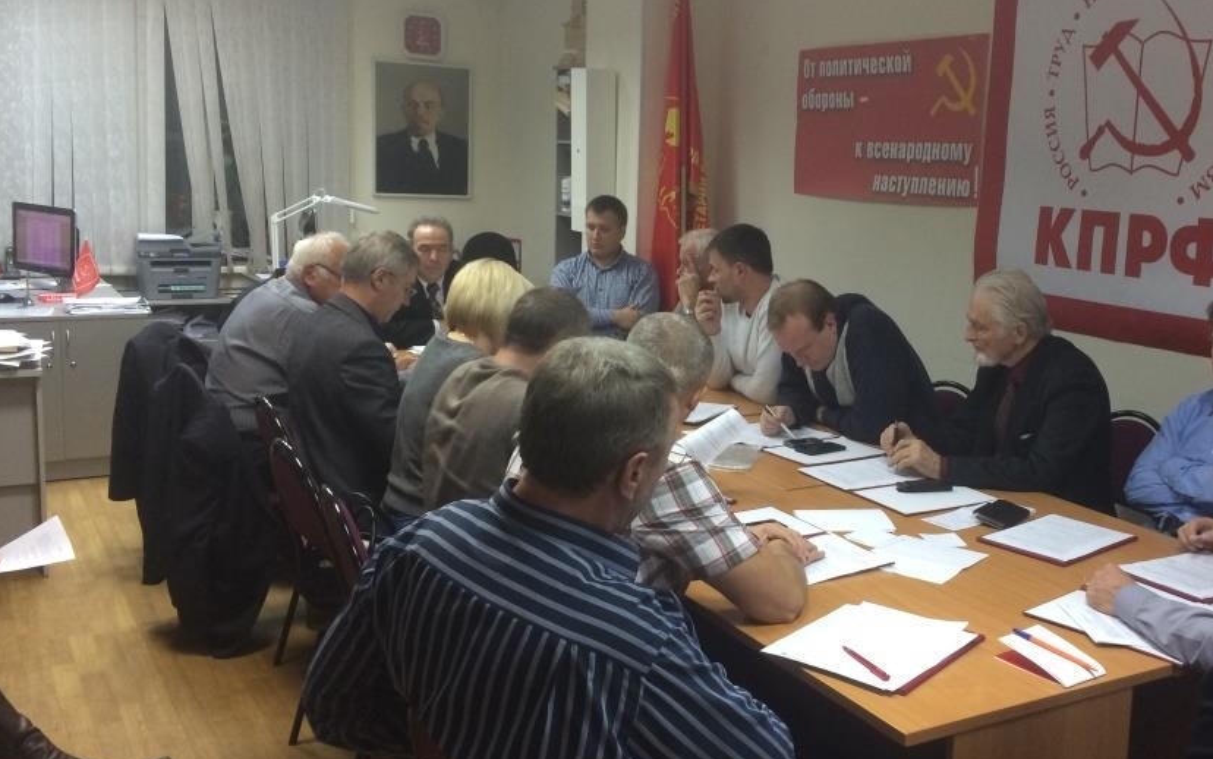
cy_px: 346
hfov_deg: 51.1
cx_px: 746
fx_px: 1257
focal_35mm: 38
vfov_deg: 33.6
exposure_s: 1/33
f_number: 2.2
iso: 160
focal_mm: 4.15
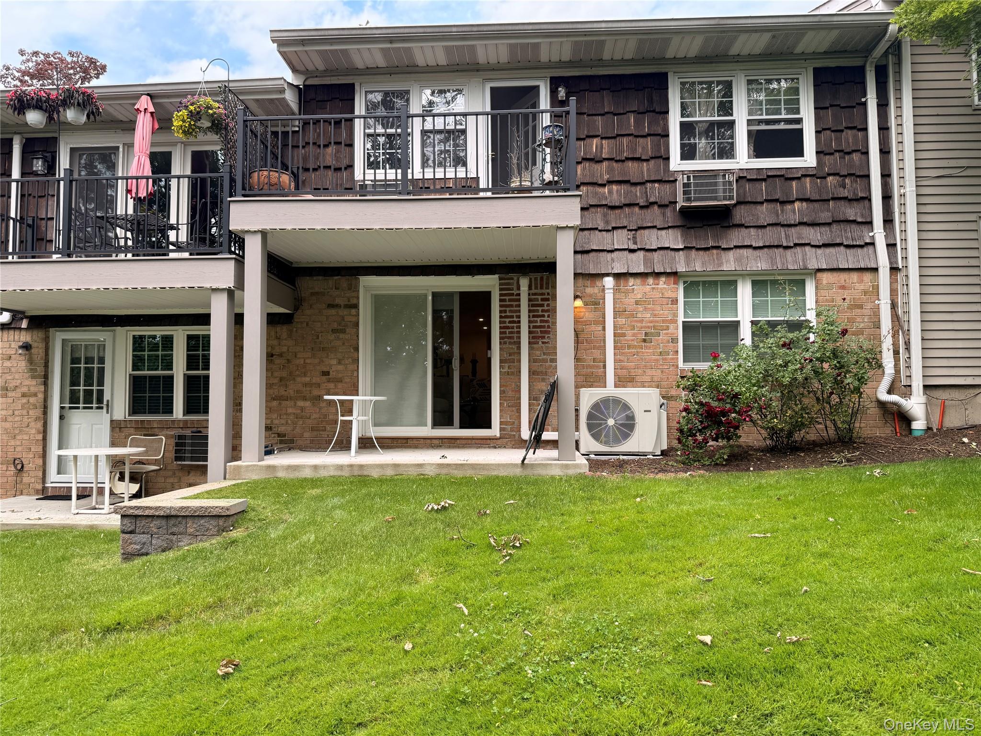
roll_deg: -0.6
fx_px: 680
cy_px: 368
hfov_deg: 71.6
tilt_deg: +3.9
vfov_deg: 56.8
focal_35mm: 24
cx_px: 490
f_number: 1.78
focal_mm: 6.76
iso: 100
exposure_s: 1/757
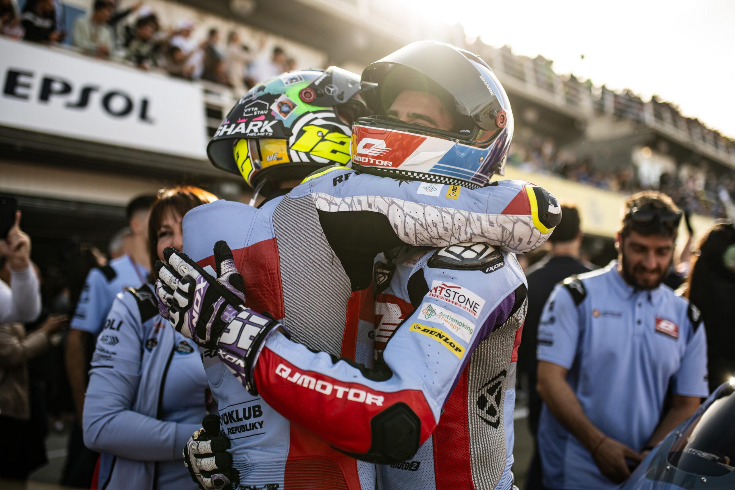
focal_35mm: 35
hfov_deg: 54.4
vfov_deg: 37.9
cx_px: 368
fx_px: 715
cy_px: 245
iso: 160
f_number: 2
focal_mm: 35
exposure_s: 1/3200
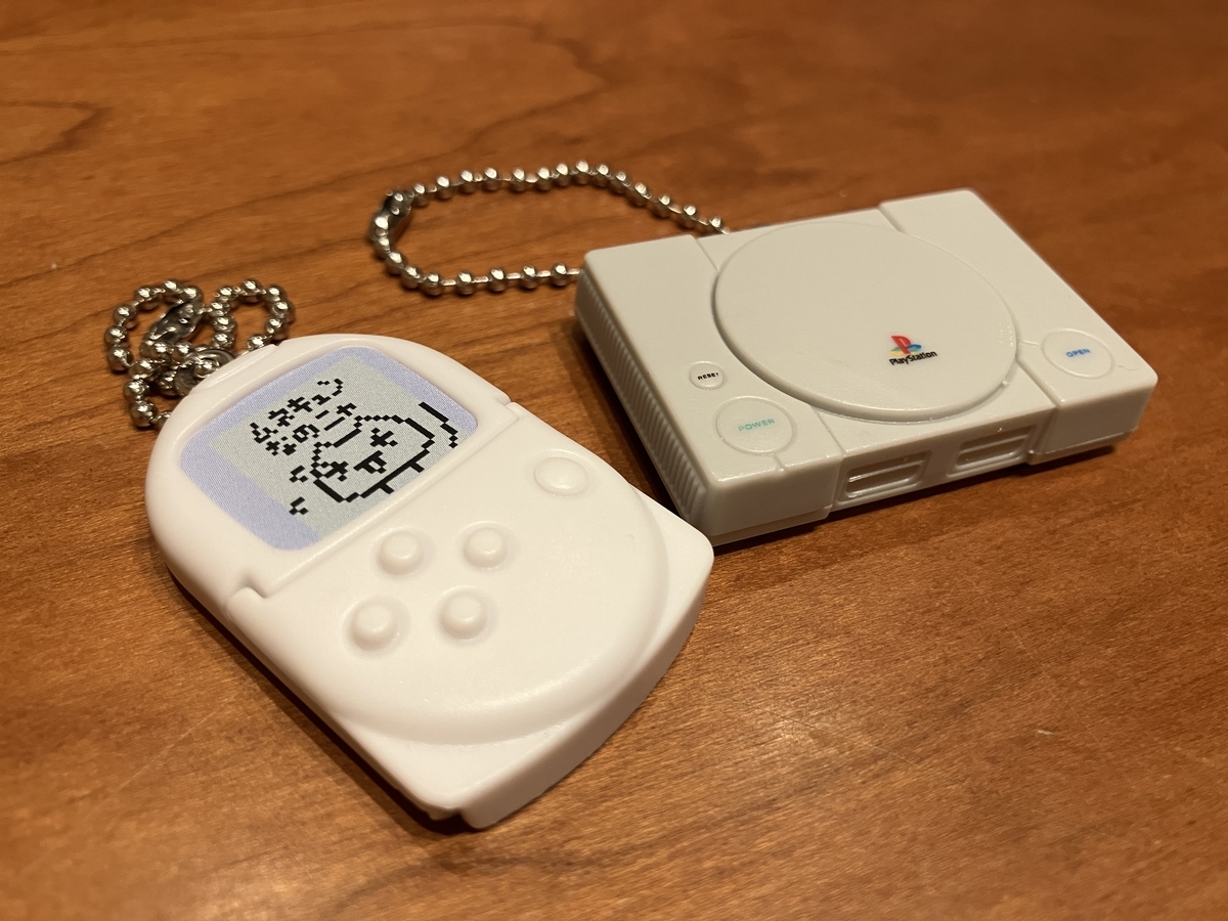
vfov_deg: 49.7
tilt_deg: -45.6
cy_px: 460
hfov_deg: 63.4
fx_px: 993
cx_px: 614
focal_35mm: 28
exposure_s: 1/60
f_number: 1.8
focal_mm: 3.99
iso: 125
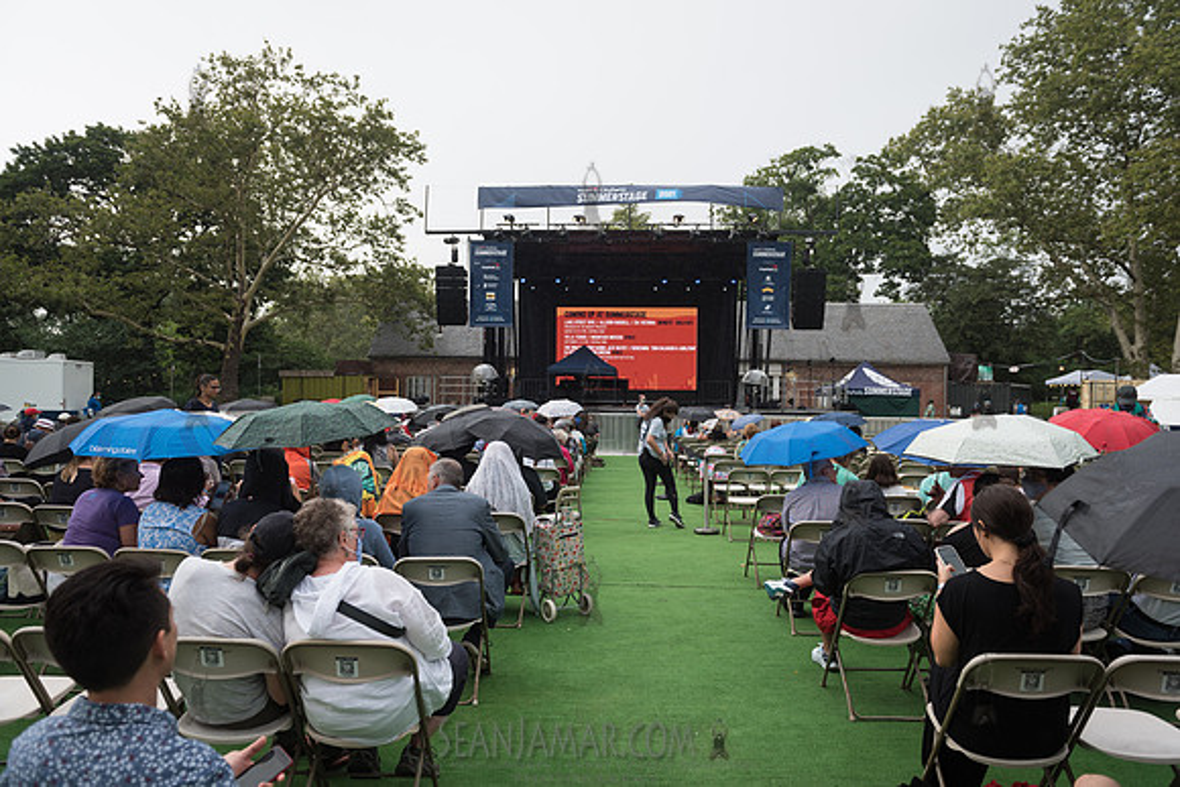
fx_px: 794
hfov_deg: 73.2
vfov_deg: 52.7
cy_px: 394
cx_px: 590
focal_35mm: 24
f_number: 4.5
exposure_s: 1/320
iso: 160
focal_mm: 24
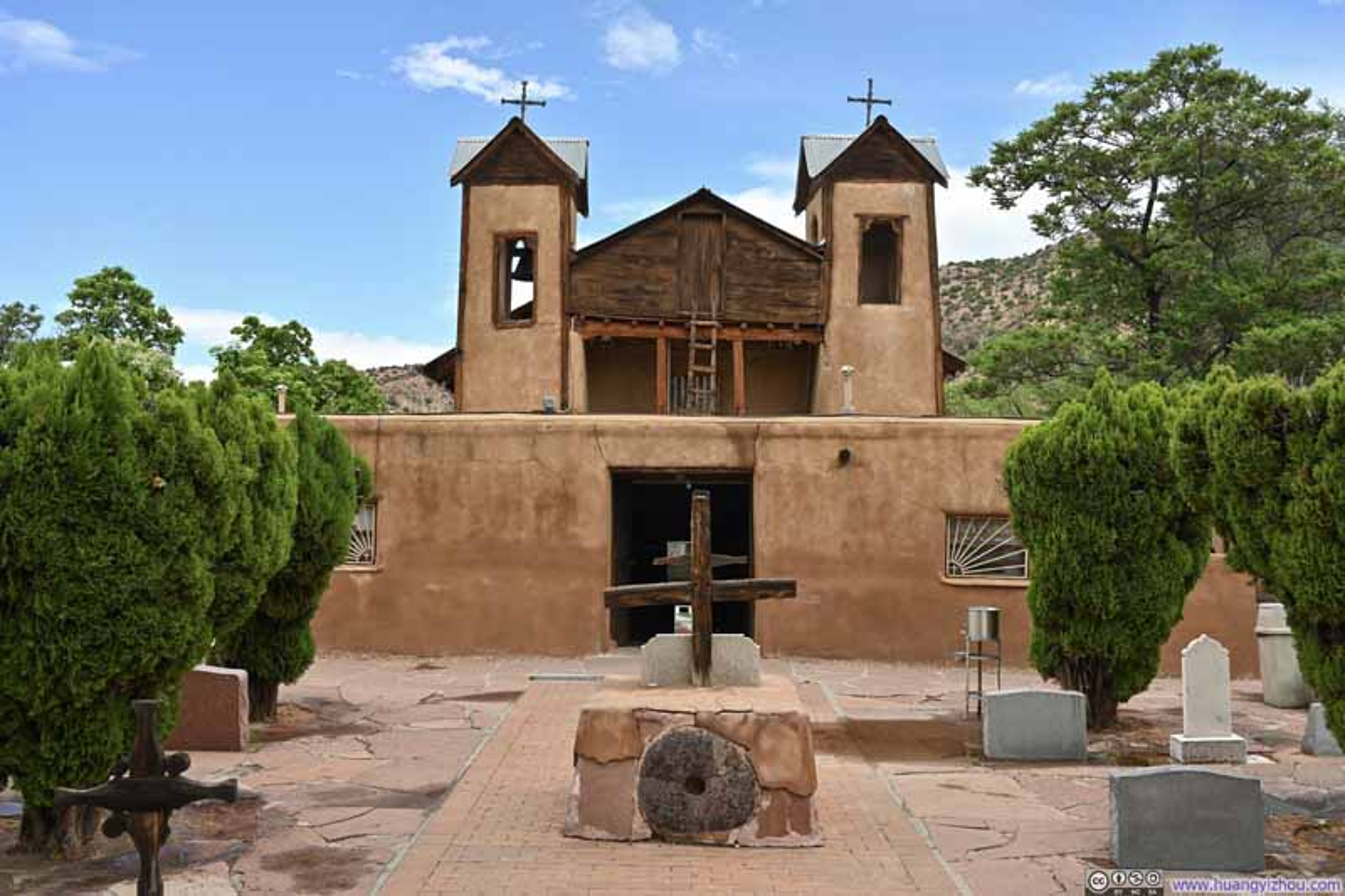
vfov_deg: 42.3
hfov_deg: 60.3
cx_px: 672
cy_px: 448
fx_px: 1158
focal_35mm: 31
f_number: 5
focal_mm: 31
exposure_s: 1/250
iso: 64
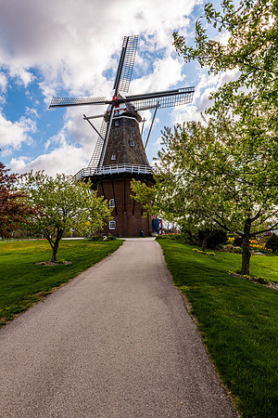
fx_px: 278
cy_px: 209
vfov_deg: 73.7
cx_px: 139
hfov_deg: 53.1
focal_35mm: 24
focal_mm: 24
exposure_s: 1/100
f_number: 14
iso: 100
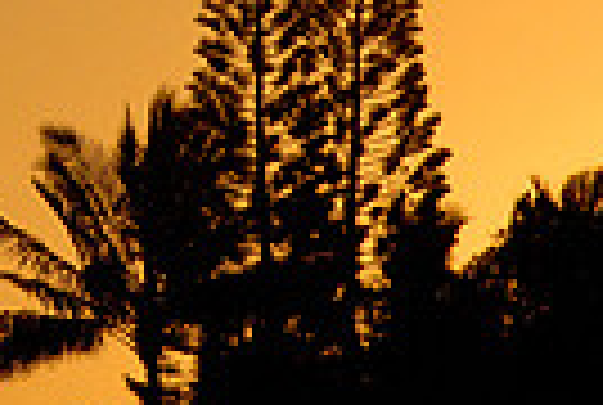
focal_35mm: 1104
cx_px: -86
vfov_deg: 1.3
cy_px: -140
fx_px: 18533
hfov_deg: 1.9
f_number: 9.5
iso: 640
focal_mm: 170
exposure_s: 1/4000
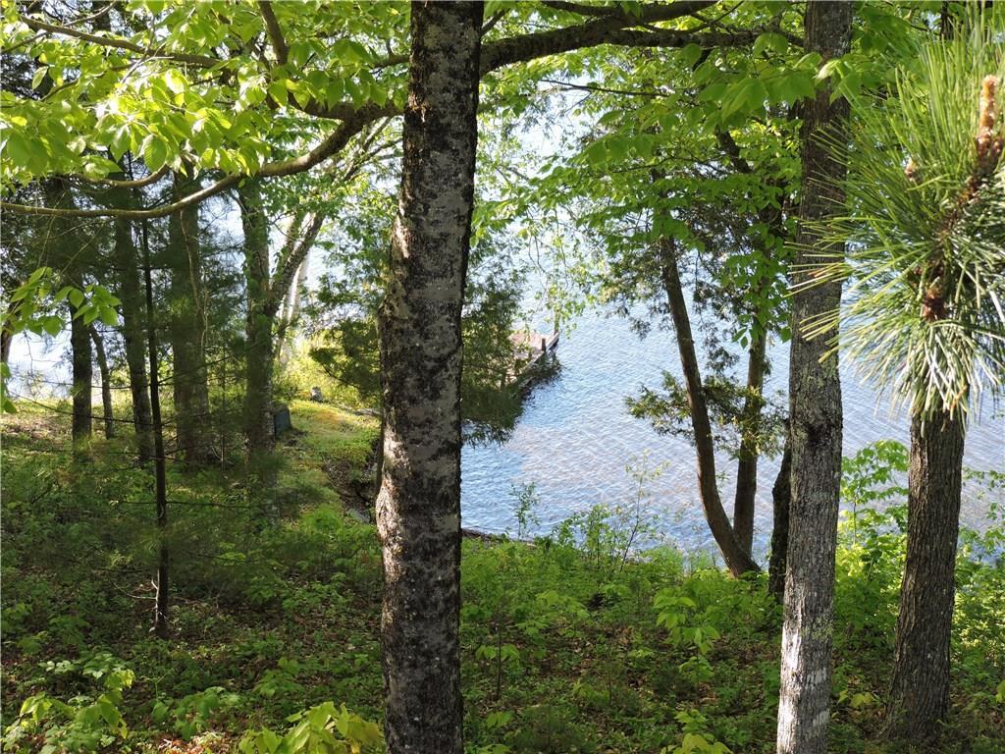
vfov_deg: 26.6
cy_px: 377
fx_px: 1597
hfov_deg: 34.9
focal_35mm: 55
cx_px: 502
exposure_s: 1/80
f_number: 3.7
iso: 100
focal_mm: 9.8
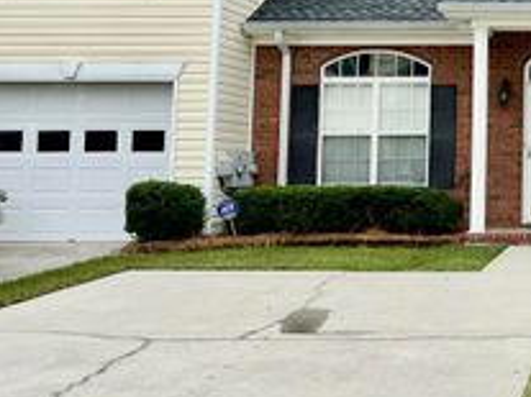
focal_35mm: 58
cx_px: 639
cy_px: 76
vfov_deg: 24.8
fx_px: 889
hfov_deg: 28.8
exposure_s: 1/4016
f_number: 1.78
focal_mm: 6.86
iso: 80
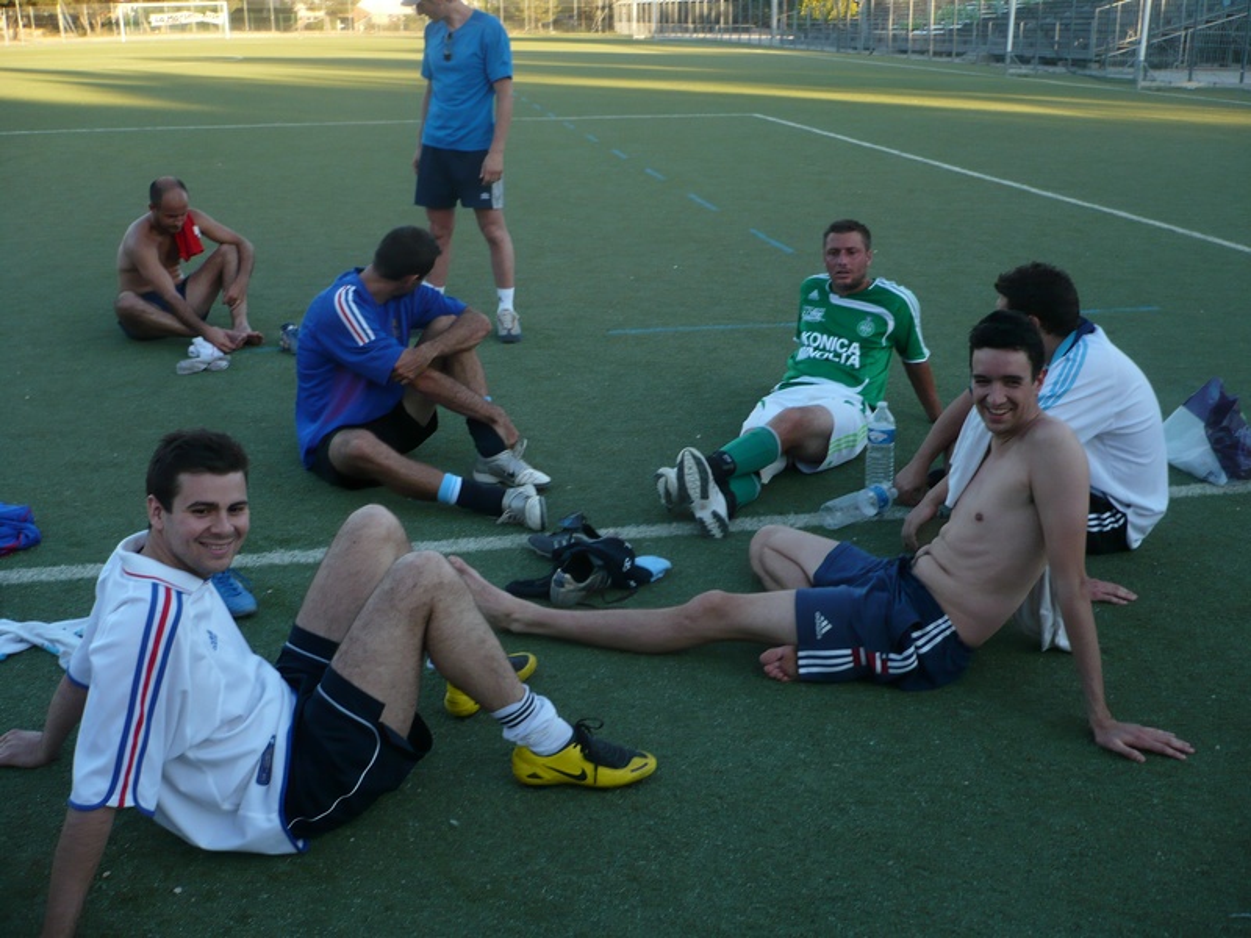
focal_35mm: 35
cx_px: 626
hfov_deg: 52.6
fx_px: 1265
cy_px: 469
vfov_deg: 40.7
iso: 100
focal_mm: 5.8
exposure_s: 1/200
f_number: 2.8
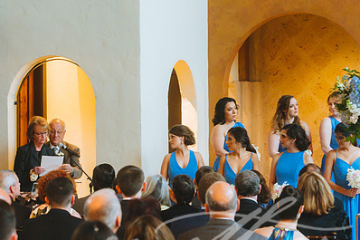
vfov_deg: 13.4
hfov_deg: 19.9
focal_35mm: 102
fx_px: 1020
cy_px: 146
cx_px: 244
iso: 4000
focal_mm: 70
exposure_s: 1/125
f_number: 2.8
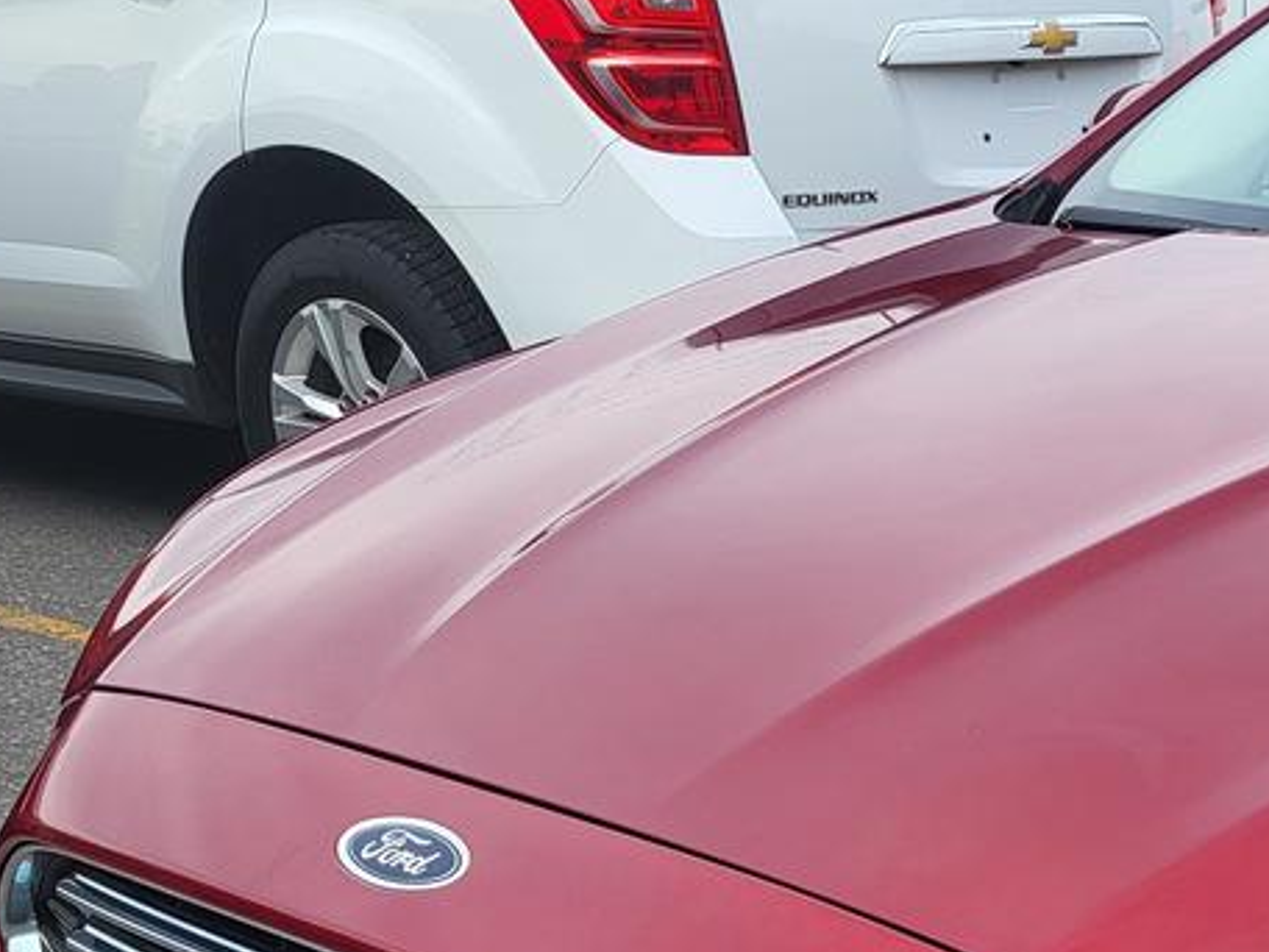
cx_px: 1609
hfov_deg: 23.8
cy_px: 907
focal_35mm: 73
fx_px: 2676
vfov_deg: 19.7
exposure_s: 1/854
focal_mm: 5.4
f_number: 1.8
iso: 40
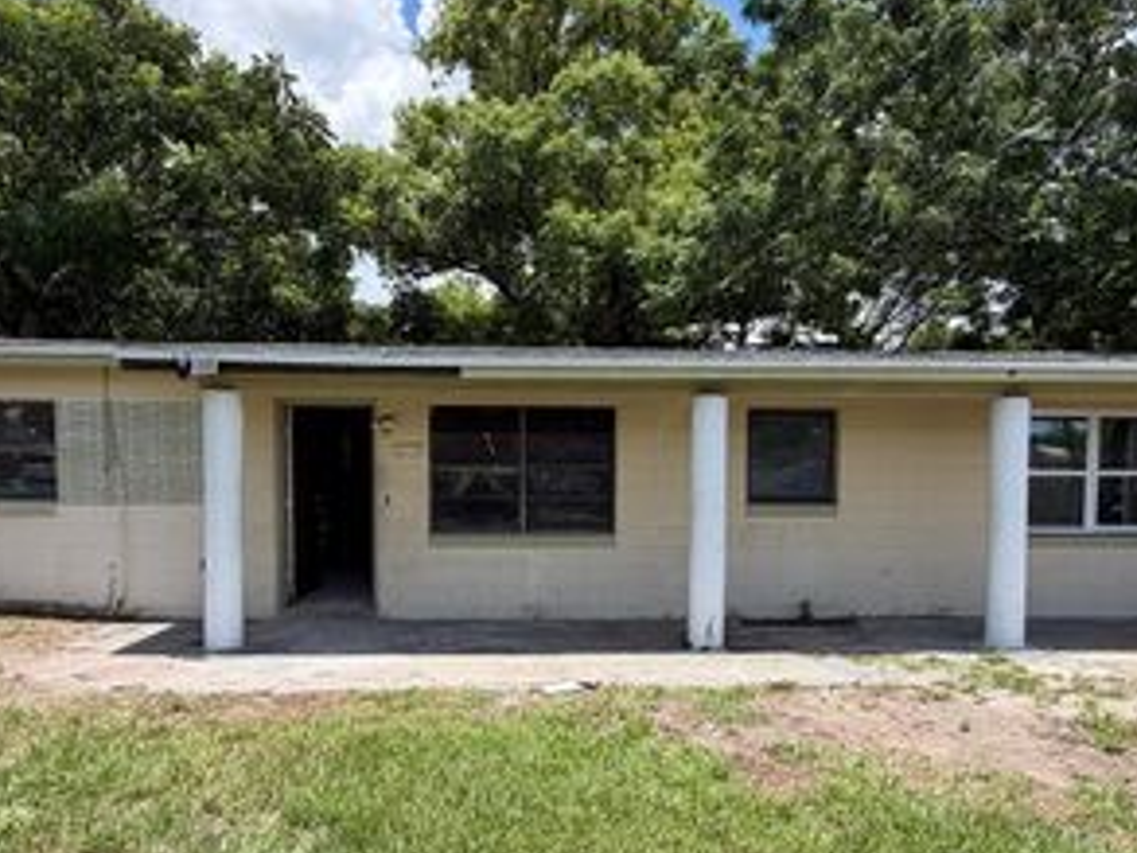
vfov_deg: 56.5
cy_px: 504
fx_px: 788
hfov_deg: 71.6
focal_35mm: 24
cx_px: 572
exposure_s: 1/770
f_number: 2.2
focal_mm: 2.22
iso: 32
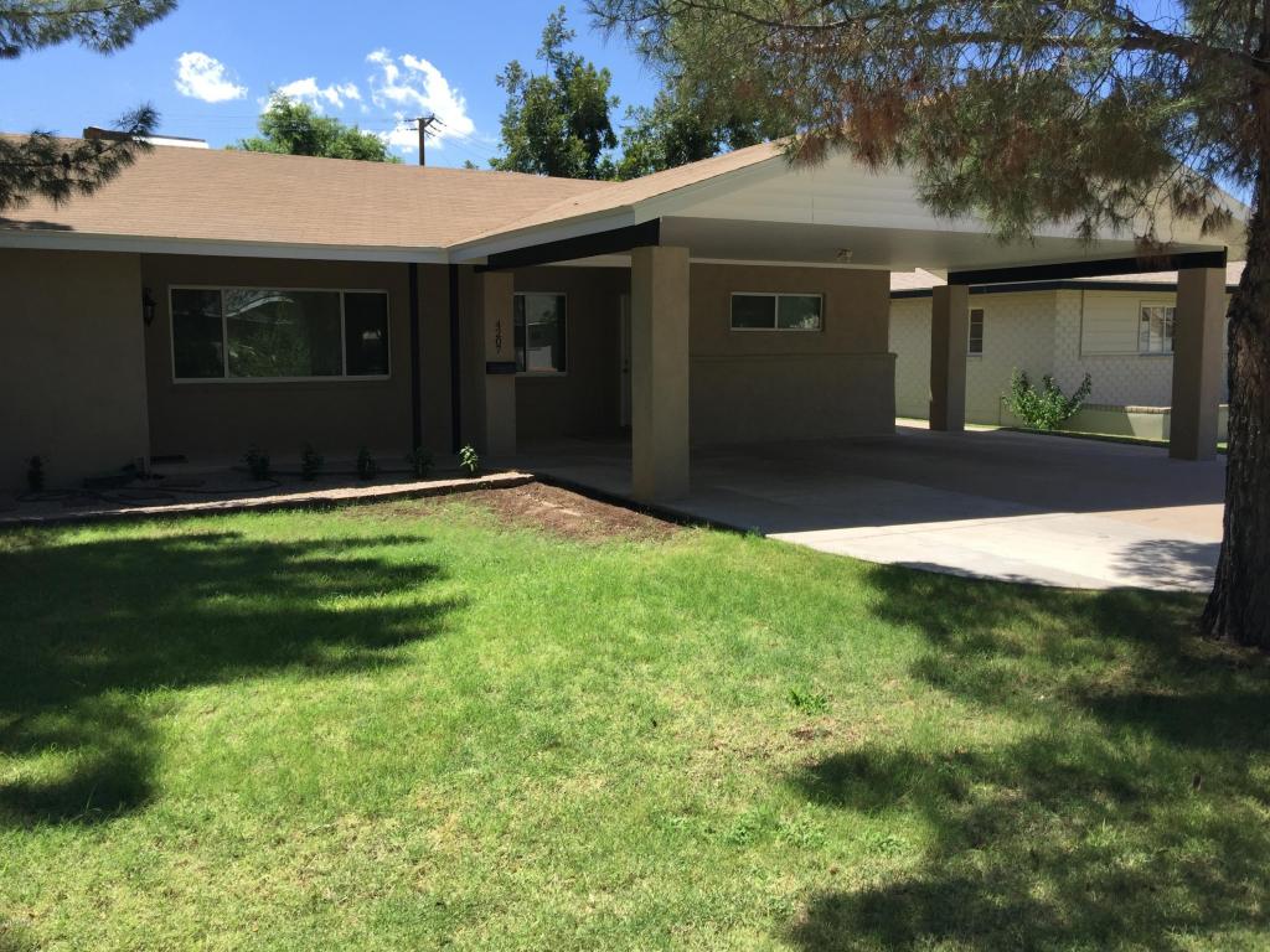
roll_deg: -1.1
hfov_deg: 61.7
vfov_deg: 48.2
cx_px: 635
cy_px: 476
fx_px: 1064
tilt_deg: -4.6
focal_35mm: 29
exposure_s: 1/1319
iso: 32
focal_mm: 4.15
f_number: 2.2
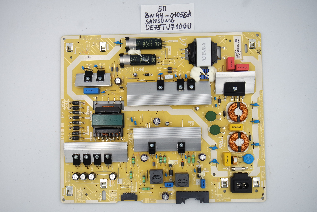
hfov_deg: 45.4
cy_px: 106
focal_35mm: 43
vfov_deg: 31.2
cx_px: 158
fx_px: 379
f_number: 5.6
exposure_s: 1/125
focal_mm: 16
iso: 160
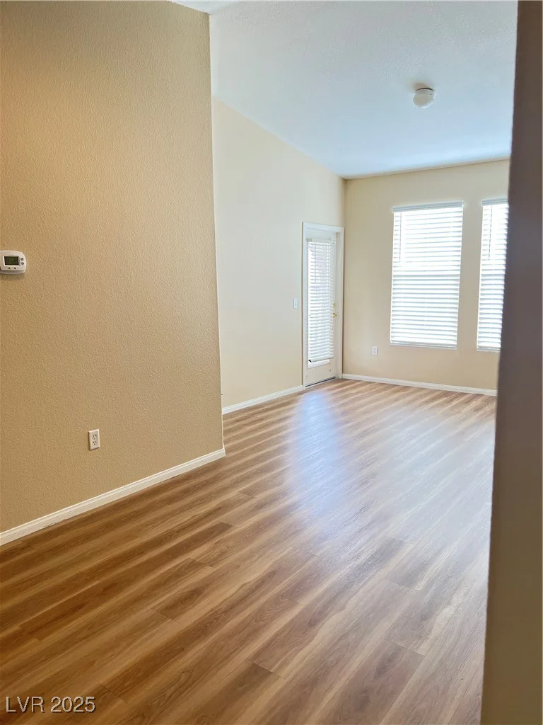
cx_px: 272
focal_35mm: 26
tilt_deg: -8.5
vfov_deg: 67.3
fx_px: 544
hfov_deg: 53.1
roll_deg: +1.3
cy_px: 362
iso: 125
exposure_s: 1/120
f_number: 1.5
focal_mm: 5.7
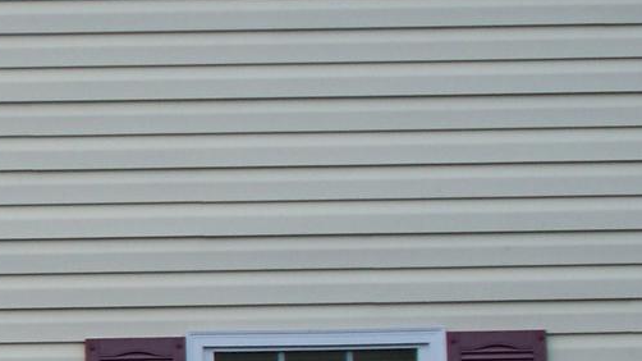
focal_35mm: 209
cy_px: 302
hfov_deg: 9.9
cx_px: -449
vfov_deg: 5.8
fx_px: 3557
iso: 64
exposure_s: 1/400
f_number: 2.9
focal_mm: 9.86
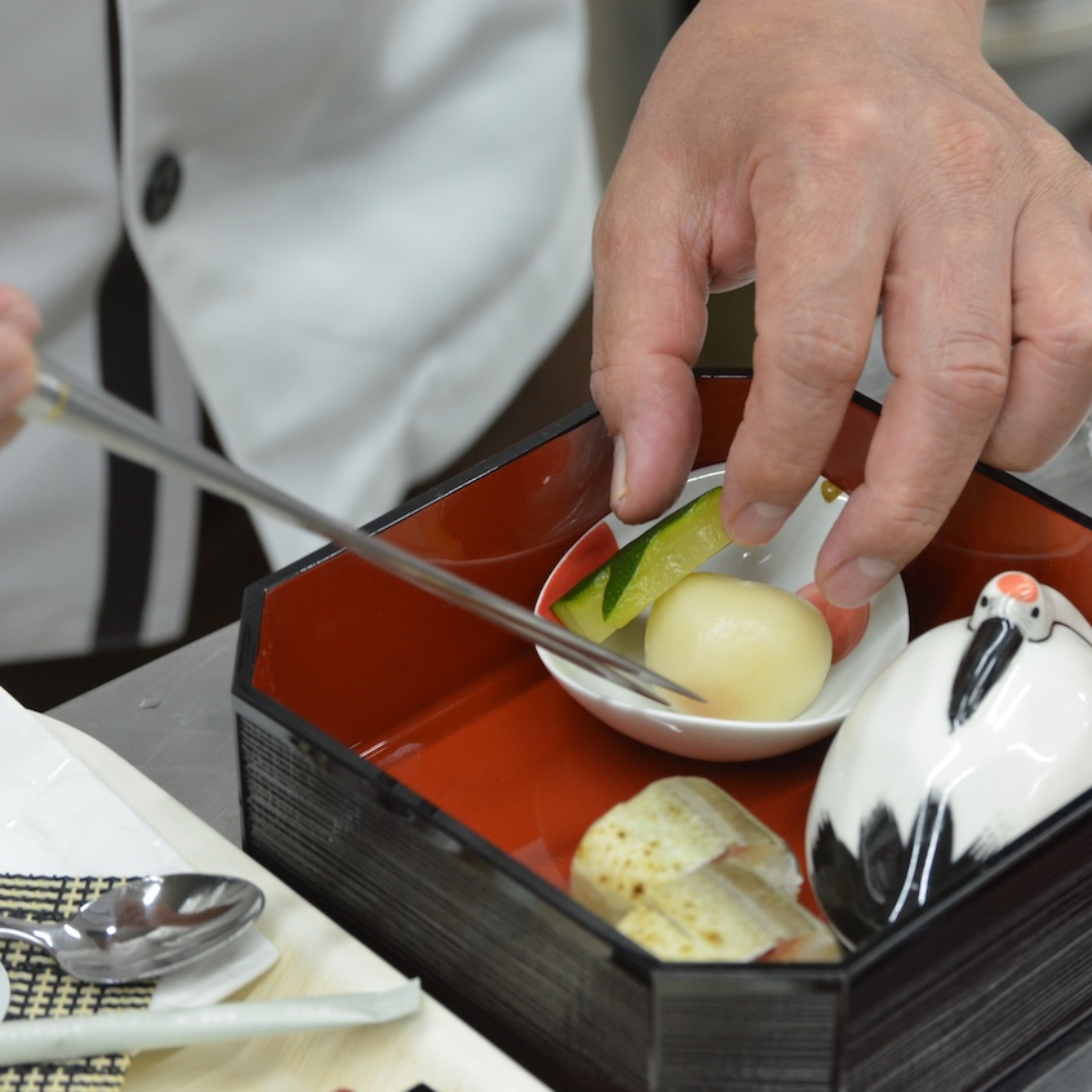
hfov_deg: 12.9
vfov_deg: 12.9
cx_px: 725
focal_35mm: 135
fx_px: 4818
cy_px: 546
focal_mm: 105
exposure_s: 1/125
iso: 3200
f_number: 8
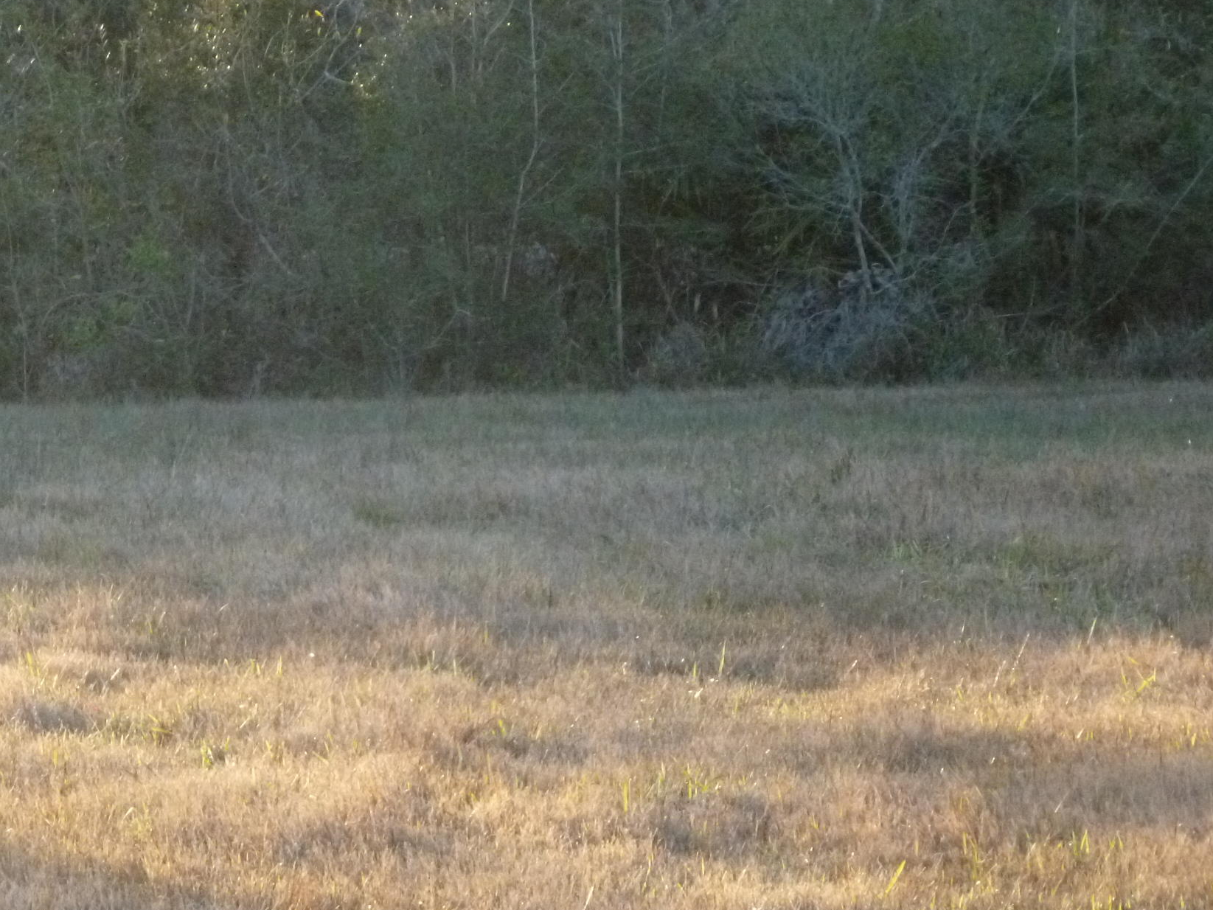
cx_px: 377
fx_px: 12651
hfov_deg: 5.5
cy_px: 644
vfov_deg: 4.1
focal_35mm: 361
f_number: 5.6
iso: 640
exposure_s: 1/200
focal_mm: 41.5
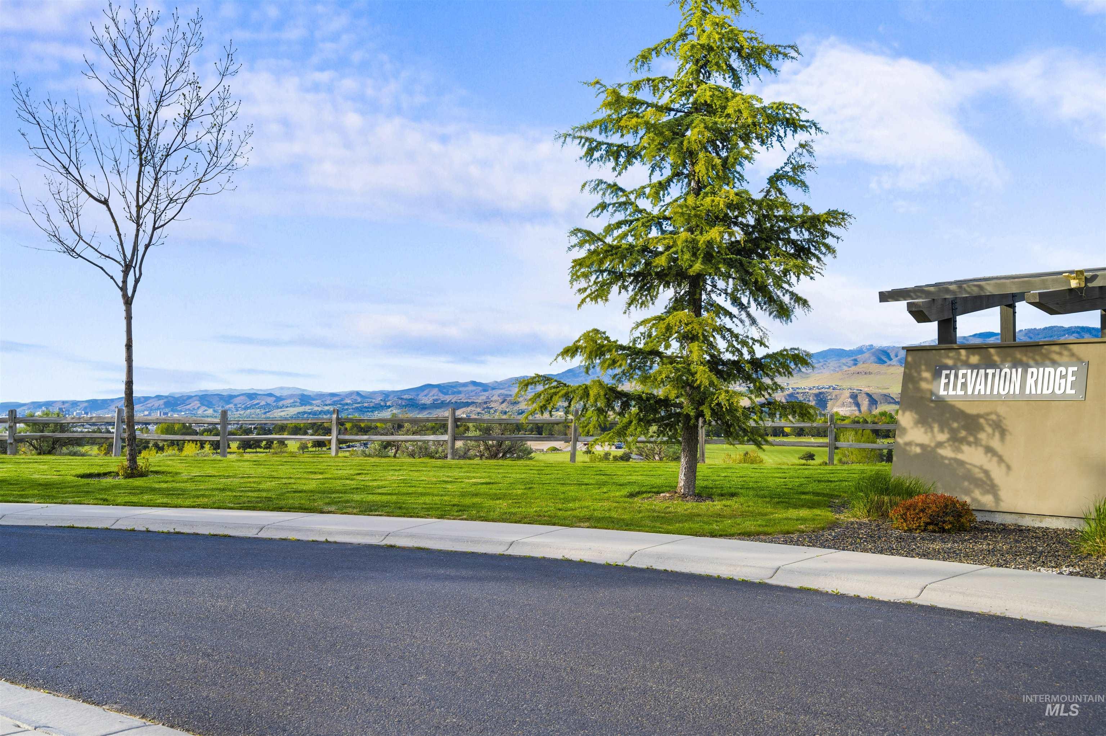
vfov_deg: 35.9
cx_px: 553
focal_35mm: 37
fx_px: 1136
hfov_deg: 51.9
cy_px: 368
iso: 80
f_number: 5.6
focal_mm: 37
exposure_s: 1/100
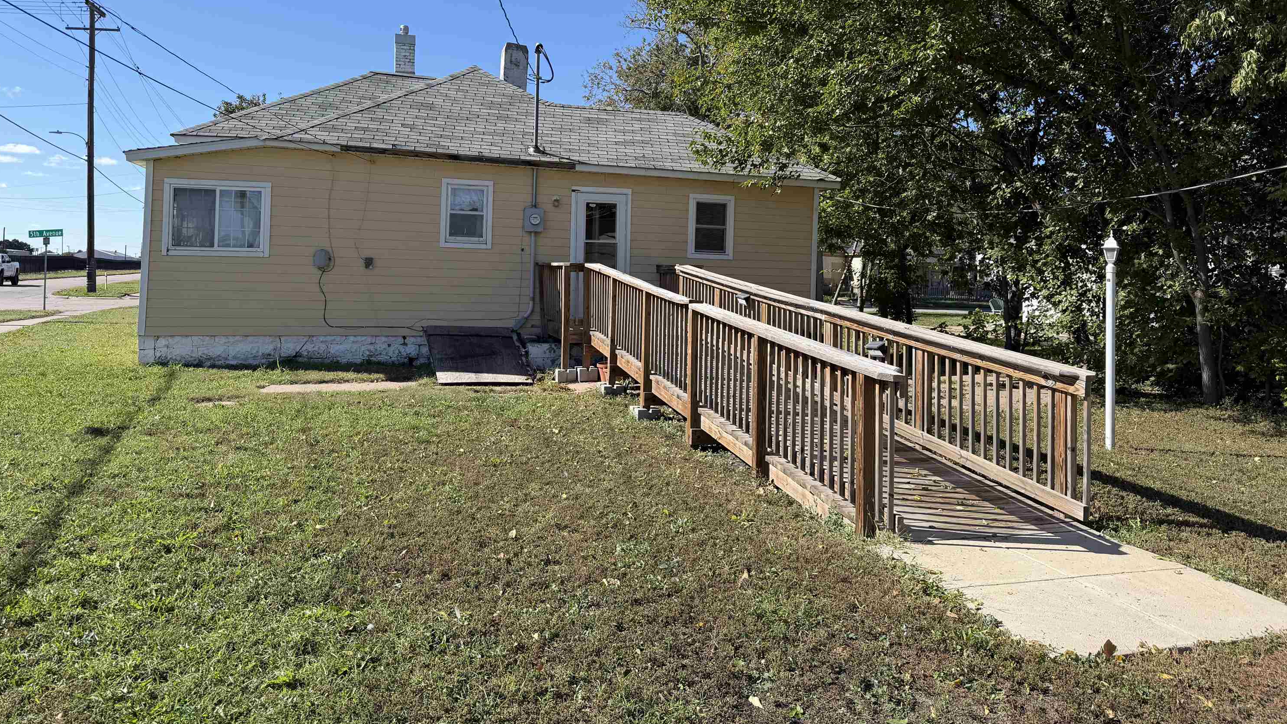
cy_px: 249
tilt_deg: +0.8
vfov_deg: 42.4
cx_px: 658
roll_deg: -0.7
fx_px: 921
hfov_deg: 69.9
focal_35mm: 27
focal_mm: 6.76
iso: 80
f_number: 1.78
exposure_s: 1/3279
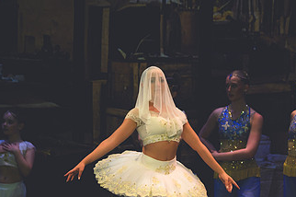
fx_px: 4435
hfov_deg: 3.8
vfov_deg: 2.5
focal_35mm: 540
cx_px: 205
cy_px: 163
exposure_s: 1/500
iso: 720
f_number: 2.8
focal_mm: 200
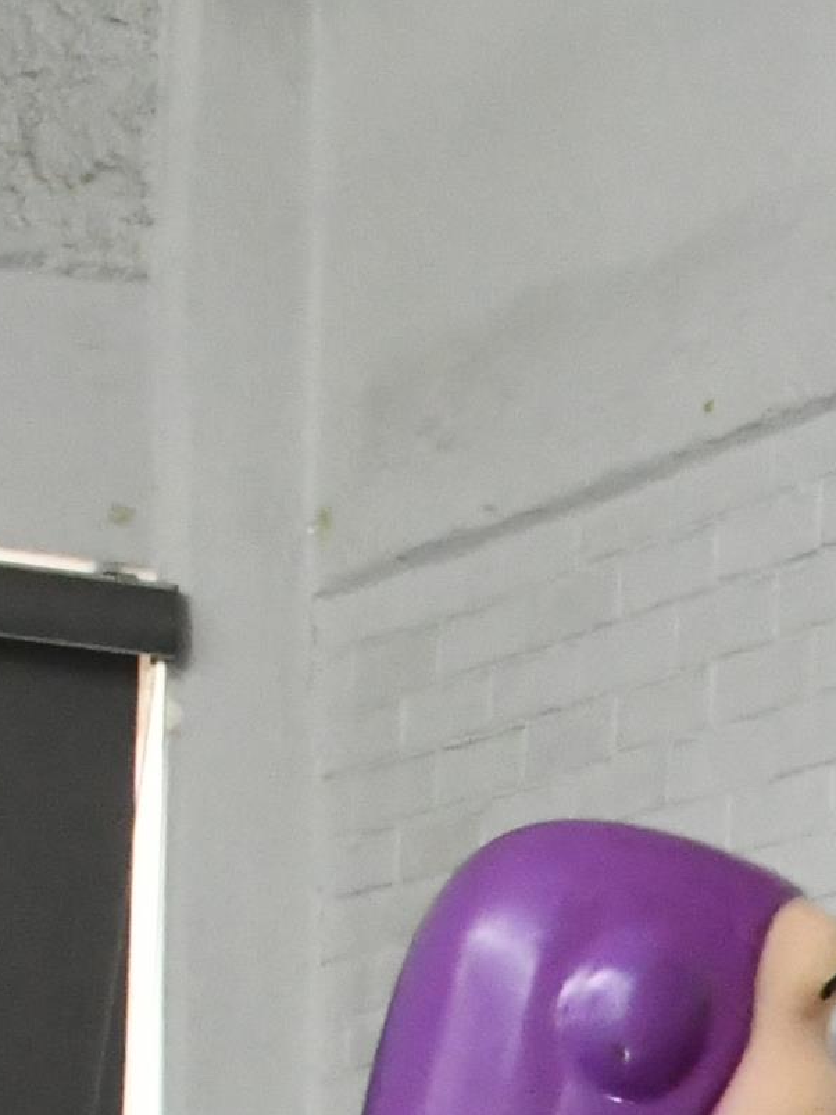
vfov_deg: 9.5
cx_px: 2102
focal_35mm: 200
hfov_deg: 7.0
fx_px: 6442
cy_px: 1818
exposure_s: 1/60
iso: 4000
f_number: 9
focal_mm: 27
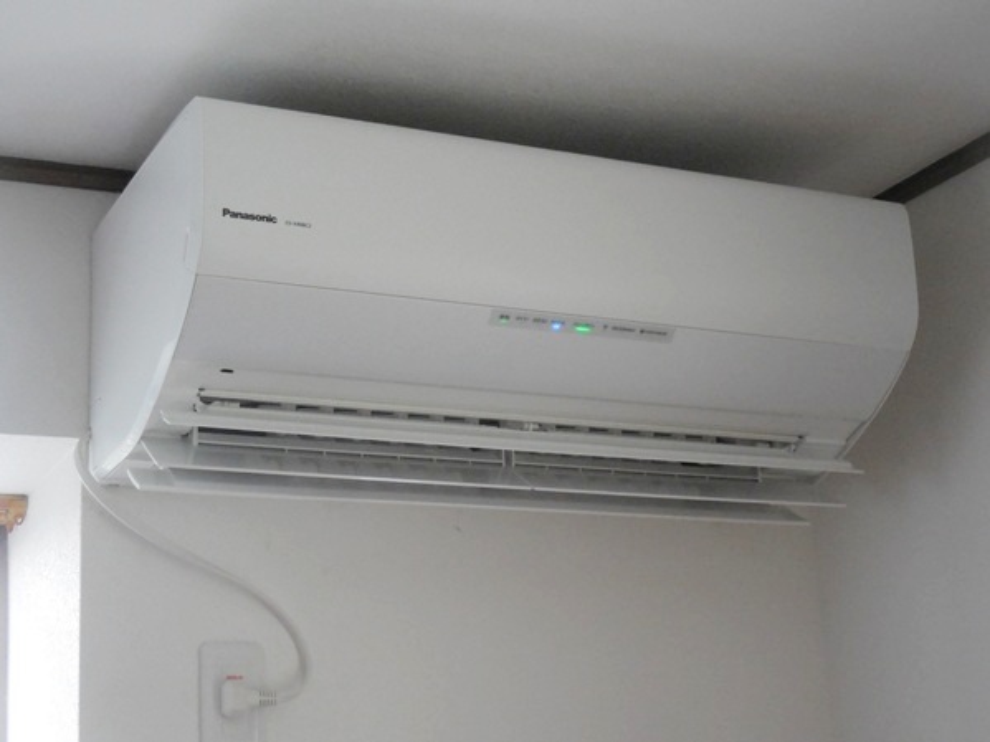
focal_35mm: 61
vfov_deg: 24.0
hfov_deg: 31.7
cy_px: 371
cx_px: 495
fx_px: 1744
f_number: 4.5
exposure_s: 1/30
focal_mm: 11
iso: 800
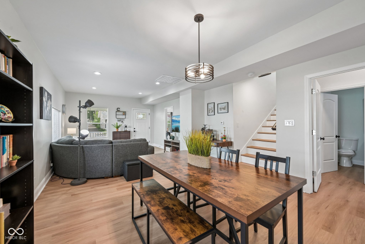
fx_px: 142
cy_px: 122
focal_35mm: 14
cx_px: 182
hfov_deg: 104.3
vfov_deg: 81.2
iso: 400
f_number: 8
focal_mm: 14
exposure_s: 1/15
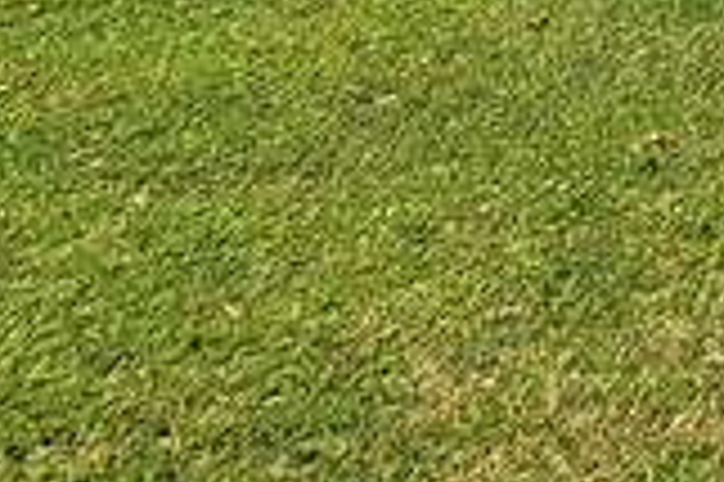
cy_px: -991
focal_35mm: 84
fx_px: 1688
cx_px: 1565
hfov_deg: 16.4
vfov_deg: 10.7
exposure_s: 1/2384
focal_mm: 2.2
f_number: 2.2
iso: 50
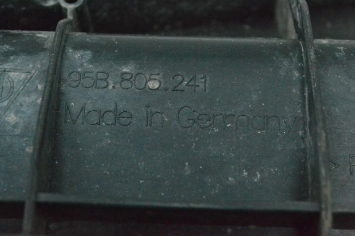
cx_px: 177
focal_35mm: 85
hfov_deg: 24.1
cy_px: 117
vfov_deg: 16.1
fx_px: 833
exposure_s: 1/160
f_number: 10
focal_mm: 55
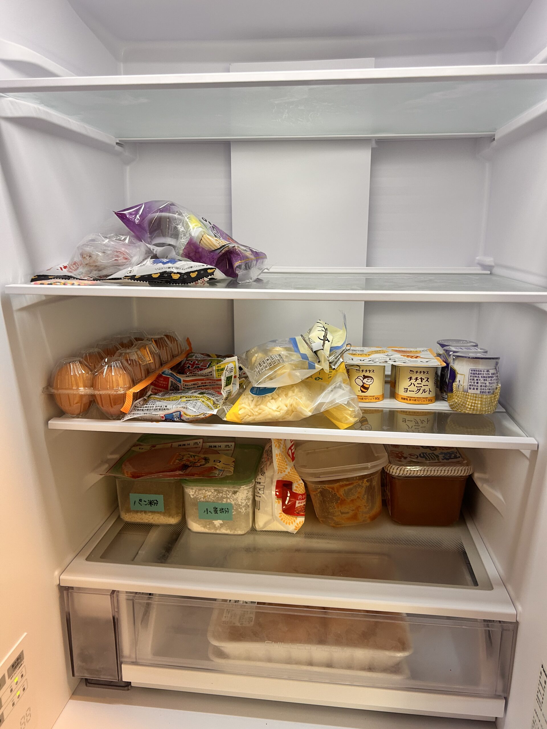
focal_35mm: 26
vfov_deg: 67.3
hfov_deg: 53.1
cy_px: 364
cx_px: 274
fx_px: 548
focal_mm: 5.7
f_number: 1.5
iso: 125
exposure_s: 1/60
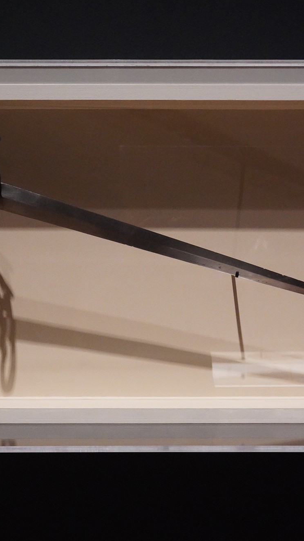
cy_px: 269
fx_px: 817
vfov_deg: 36.6
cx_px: 157
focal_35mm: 57
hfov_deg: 21.1
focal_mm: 36
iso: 10000
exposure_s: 1/80
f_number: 9
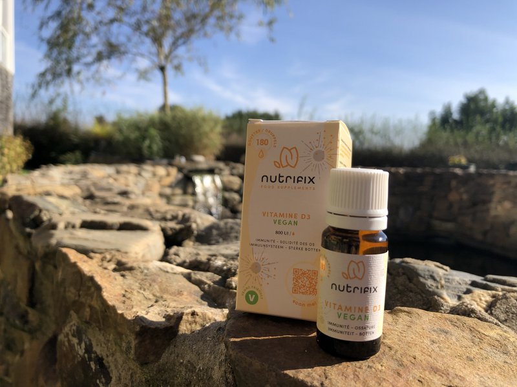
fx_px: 418
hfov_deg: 63.4
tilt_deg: -3.3
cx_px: 258
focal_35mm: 28
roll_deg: -2.3
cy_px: 194
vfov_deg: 49.7
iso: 20
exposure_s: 1/1567
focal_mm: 3.99
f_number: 1.8
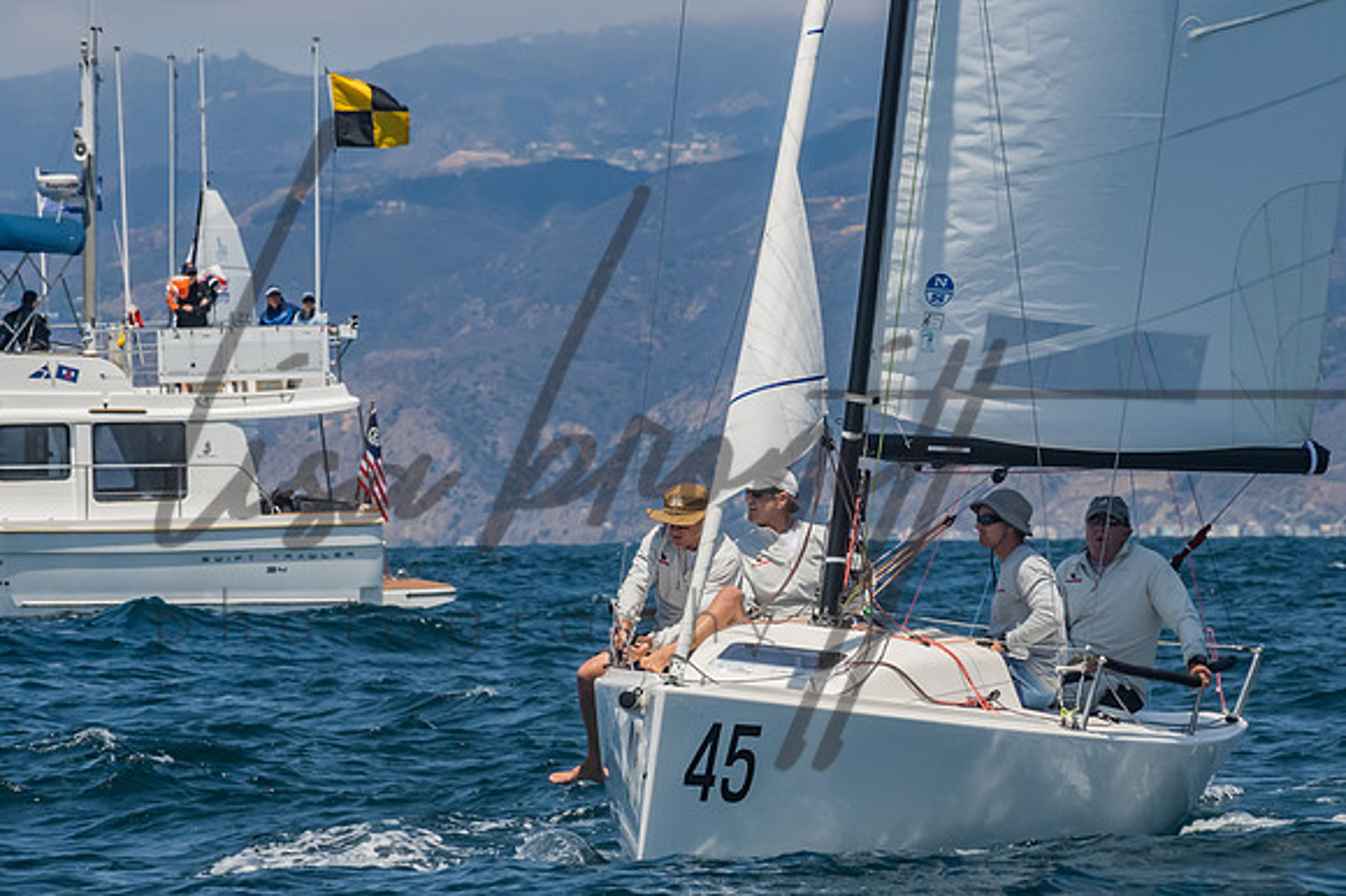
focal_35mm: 333
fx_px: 12448
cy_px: 449
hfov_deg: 6.2
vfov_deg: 4.1
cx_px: 695
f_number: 14
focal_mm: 210
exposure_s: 1/1000
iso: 640
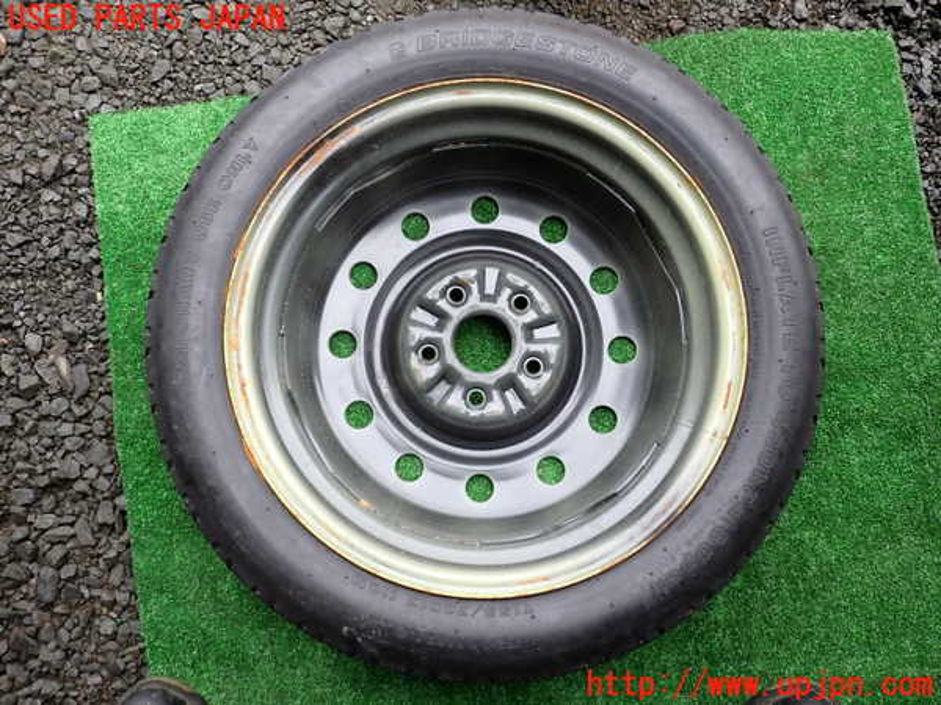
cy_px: 352
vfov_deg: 46.8
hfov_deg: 60.0
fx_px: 816
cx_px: 470
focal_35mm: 30
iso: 100
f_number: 2.3
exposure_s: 1/200
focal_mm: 5.4
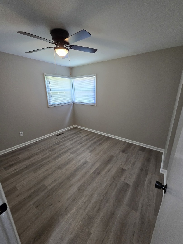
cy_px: 122
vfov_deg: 106.2
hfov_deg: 89.9
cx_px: 92
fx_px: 92
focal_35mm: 13
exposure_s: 1/60
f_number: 2.2
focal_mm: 2.2
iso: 200
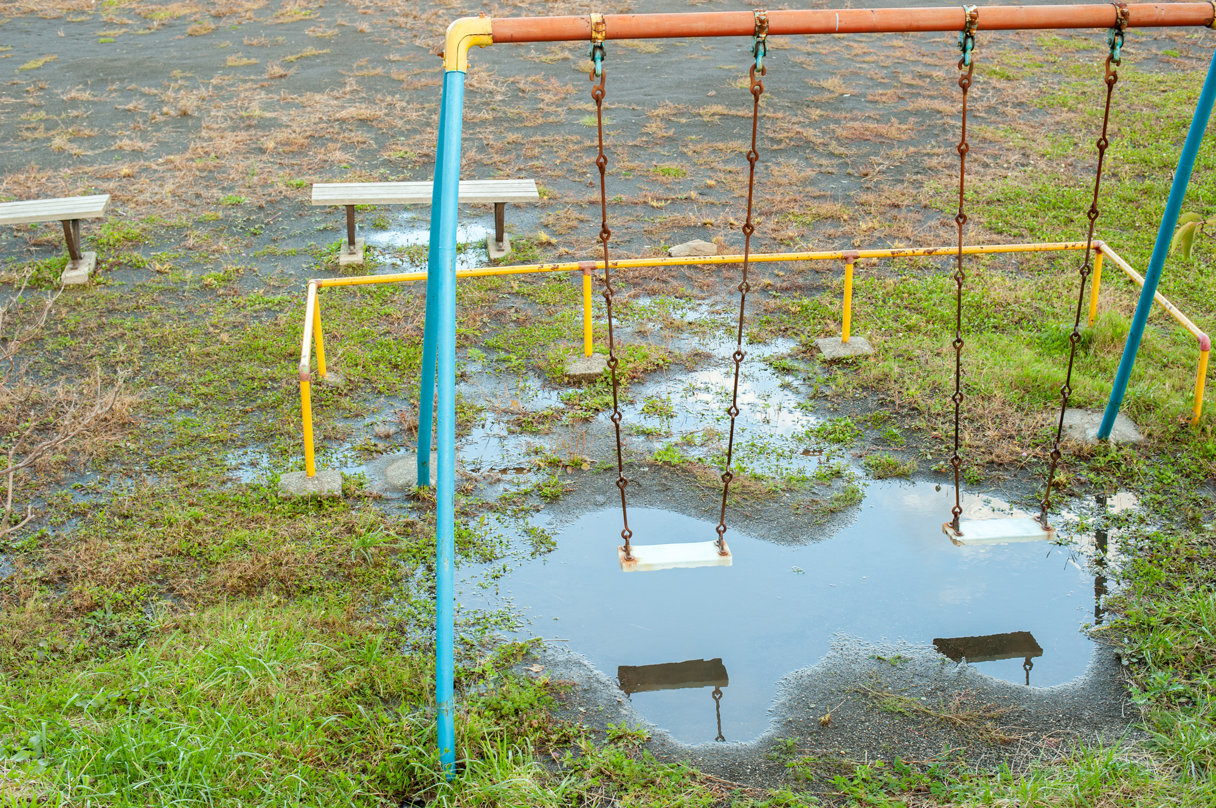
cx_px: 608
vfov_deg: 26.9
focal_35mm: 50
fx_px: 1687
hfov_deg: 39.6
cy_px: 404
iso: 400
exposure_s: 1/125
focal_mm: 50
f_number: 5.6
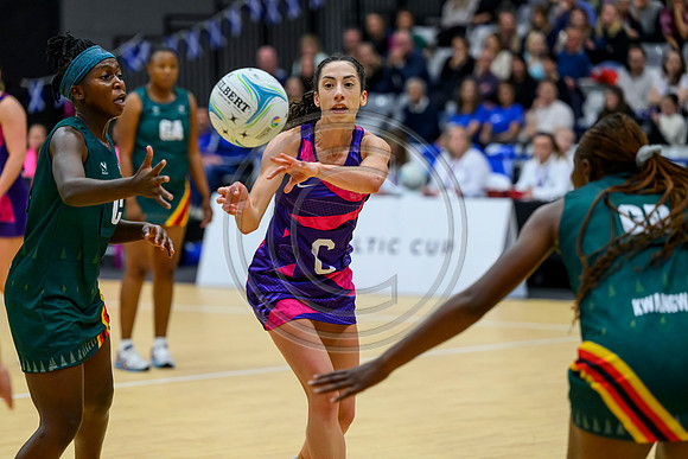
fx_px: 3058
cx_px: 344
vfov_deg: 8.6
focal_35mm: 160
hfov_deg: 12.8
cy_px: 230
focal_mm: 160
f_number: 3.5
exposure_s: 1/1000
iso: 5000
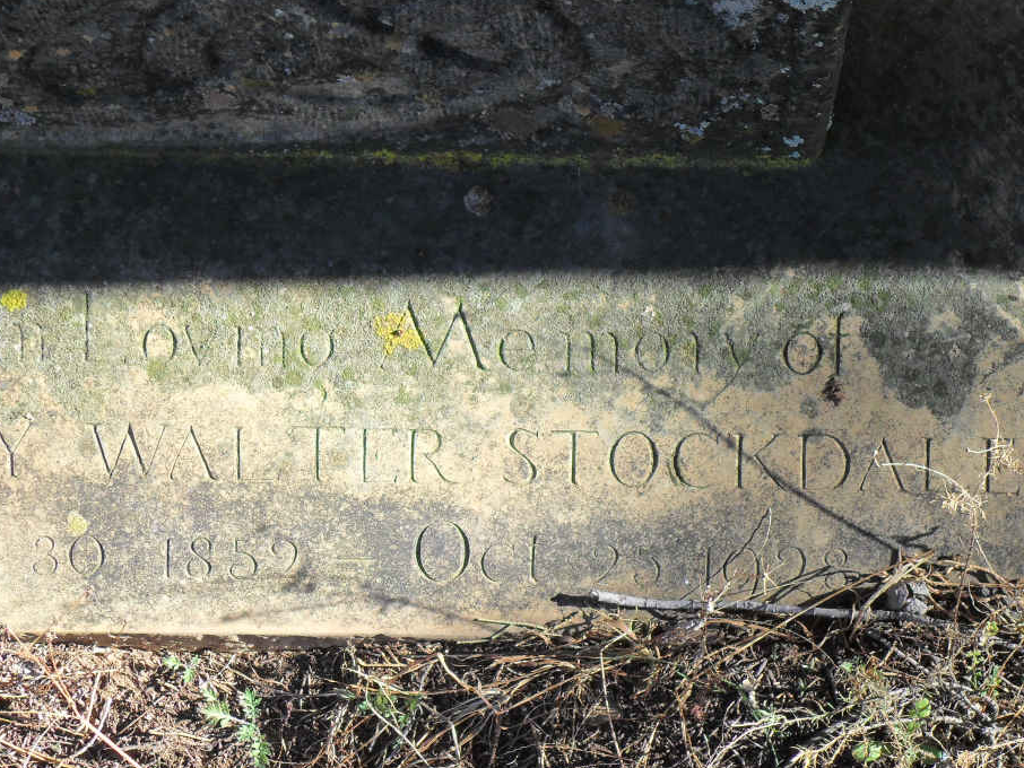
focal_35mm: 98
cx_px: 391
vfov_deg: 15.1
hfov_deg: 20.0
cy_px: 404
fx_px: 2900
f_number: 3.9
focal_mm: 13.2
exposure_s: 1/180
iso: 100
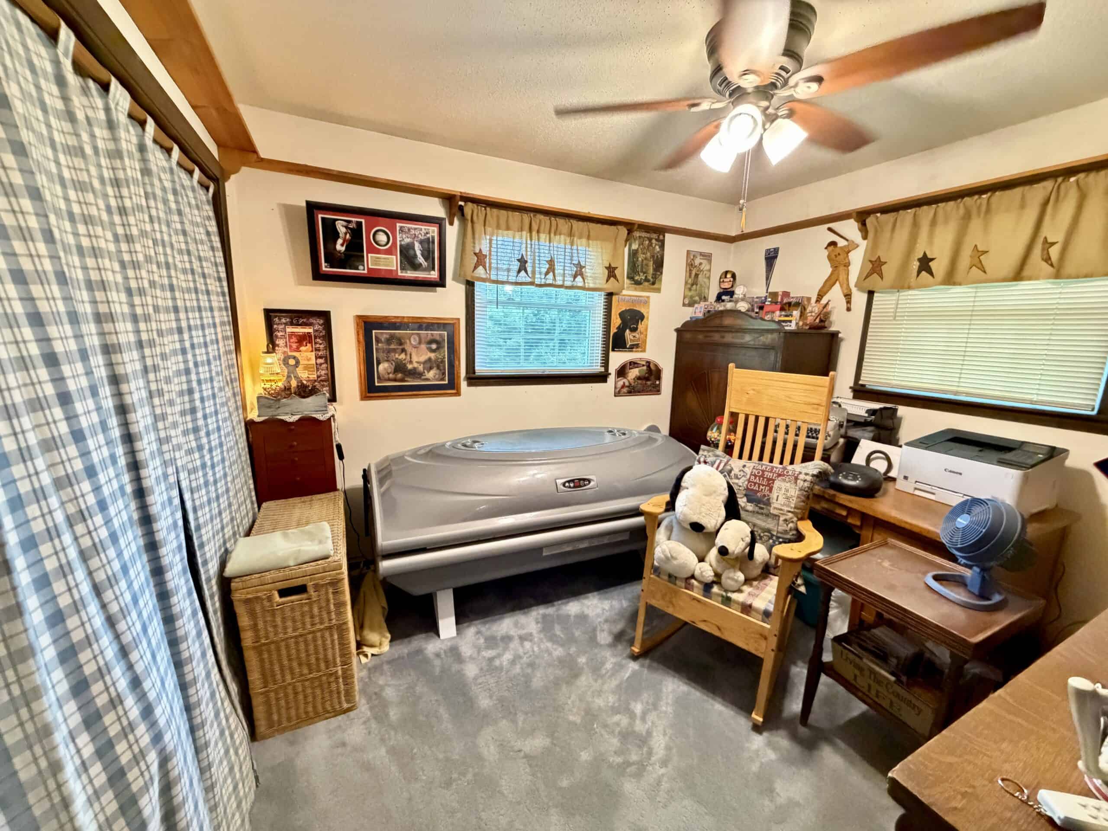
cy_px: 416
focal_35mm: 14
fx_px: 448
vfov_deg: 85.7
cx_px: 554
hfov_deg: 102.1
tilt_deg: -10.7
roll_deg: -1.8
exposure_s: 1/60
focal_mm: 2.22
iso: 1250
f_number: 2.2
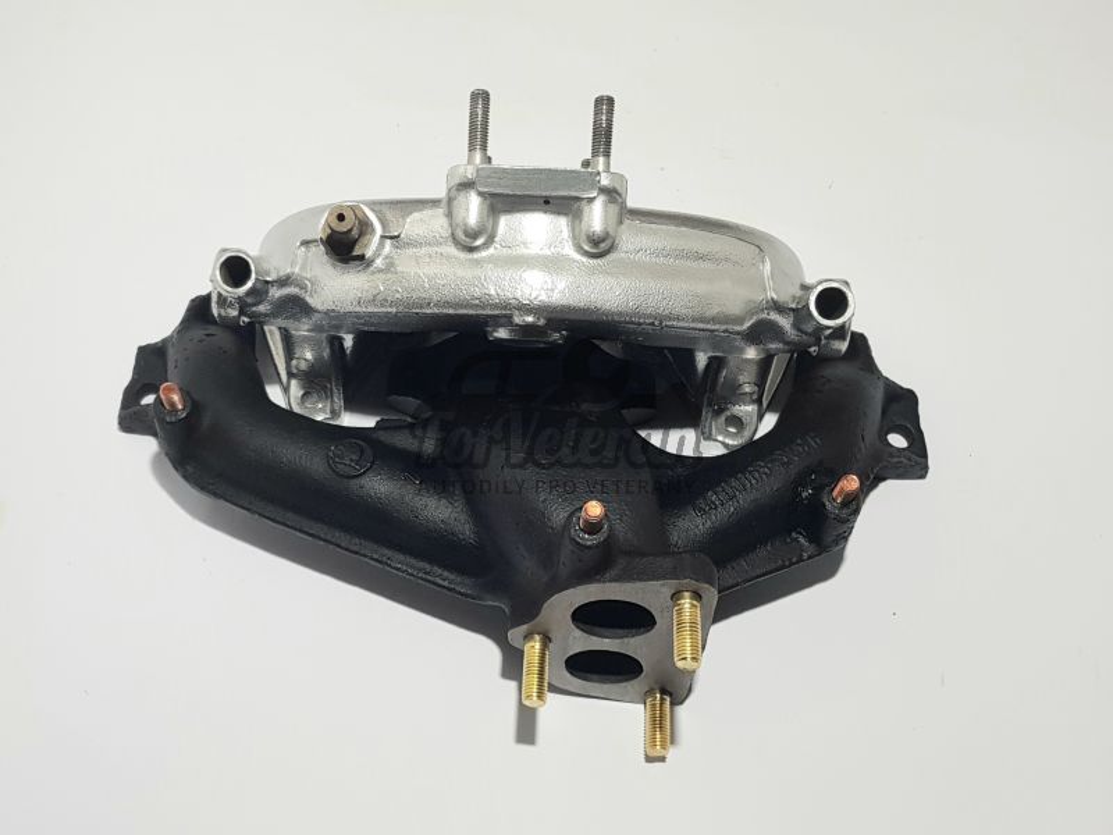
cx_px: 556
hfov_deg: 67.3
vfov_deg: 53.1
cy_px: 418
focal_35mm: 26
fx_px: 836
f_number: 1.7
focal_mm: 4.2
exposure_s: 1/120
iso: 64
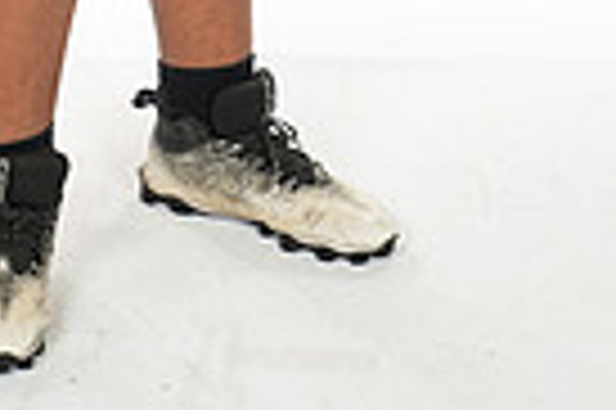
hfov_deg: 11.2
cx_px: 139
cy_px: -559
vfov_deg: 7.0
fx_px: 3145
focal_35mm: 184
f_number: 7.1
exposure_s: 1/320
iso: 800
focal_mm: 56
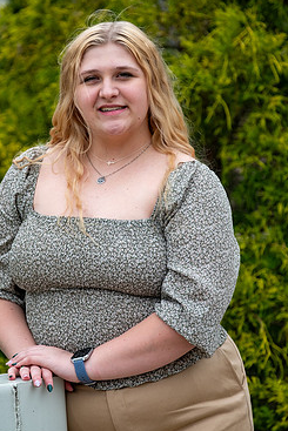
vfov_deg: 9.7
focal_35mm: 212
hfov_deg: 6.5
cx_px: 119
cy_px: 221
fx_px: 2541
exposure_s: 1/500
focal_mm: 115
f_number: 4
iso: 250
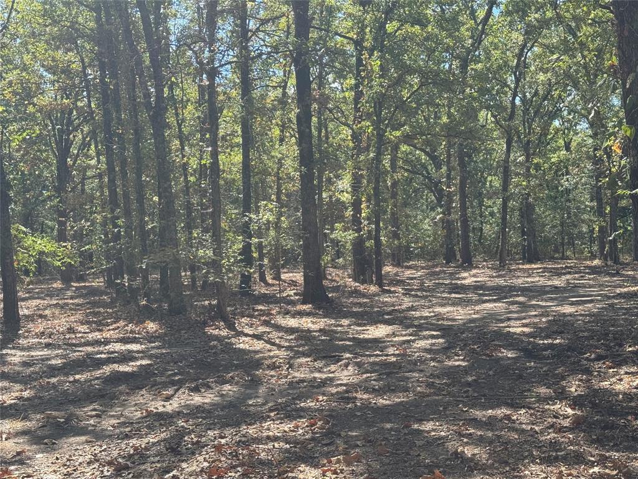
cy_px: 240
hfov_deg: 39.7
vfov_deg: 30.3
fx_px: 885
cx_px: 319
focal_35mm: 48
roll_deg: +3.1
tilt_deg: +0.4
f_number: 1.78
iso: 64
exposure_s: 1/876
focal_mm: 6.76
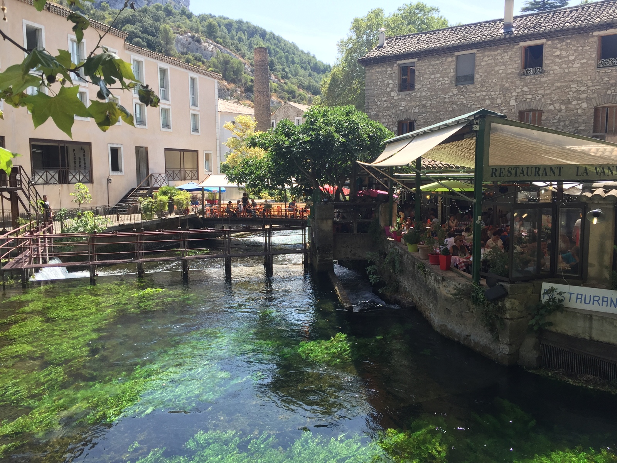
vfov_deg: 48.2
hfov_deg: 61.7
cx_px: 308
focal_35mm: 29
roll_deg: +0.0
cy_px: 232
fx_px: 517
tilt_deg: -5.8
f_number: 2.2
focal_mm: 4.15
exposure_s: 1/581
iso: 32
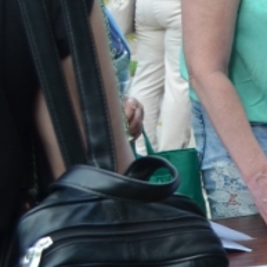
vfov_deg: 12.9
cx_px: 632
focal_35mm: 135
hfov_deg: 11.0
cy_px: 73
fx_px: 1178
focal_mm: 20
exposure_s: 1/100
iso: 400
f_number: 5
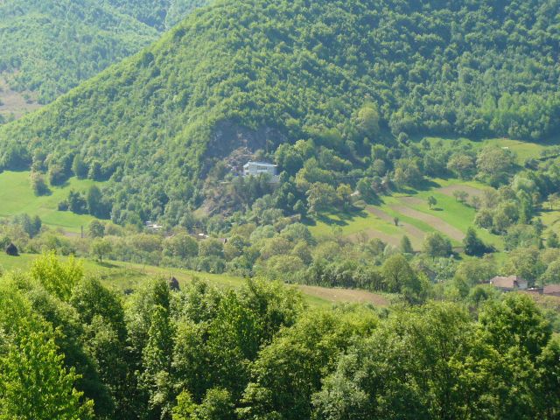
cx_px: 280
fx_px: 1682
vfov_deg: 14.2
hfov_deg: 18.9
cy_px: 210
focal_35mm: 104
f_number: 7
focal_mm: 17.2
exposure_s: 1/250
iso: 200
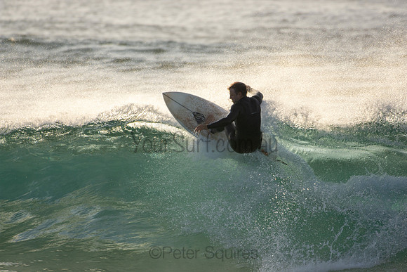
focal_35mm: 750
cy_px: 136
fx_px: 8481
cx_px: 204
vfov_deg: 1.8
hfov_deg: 2.7
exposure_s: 1/1250
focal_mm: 500
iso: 280
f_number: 5.6
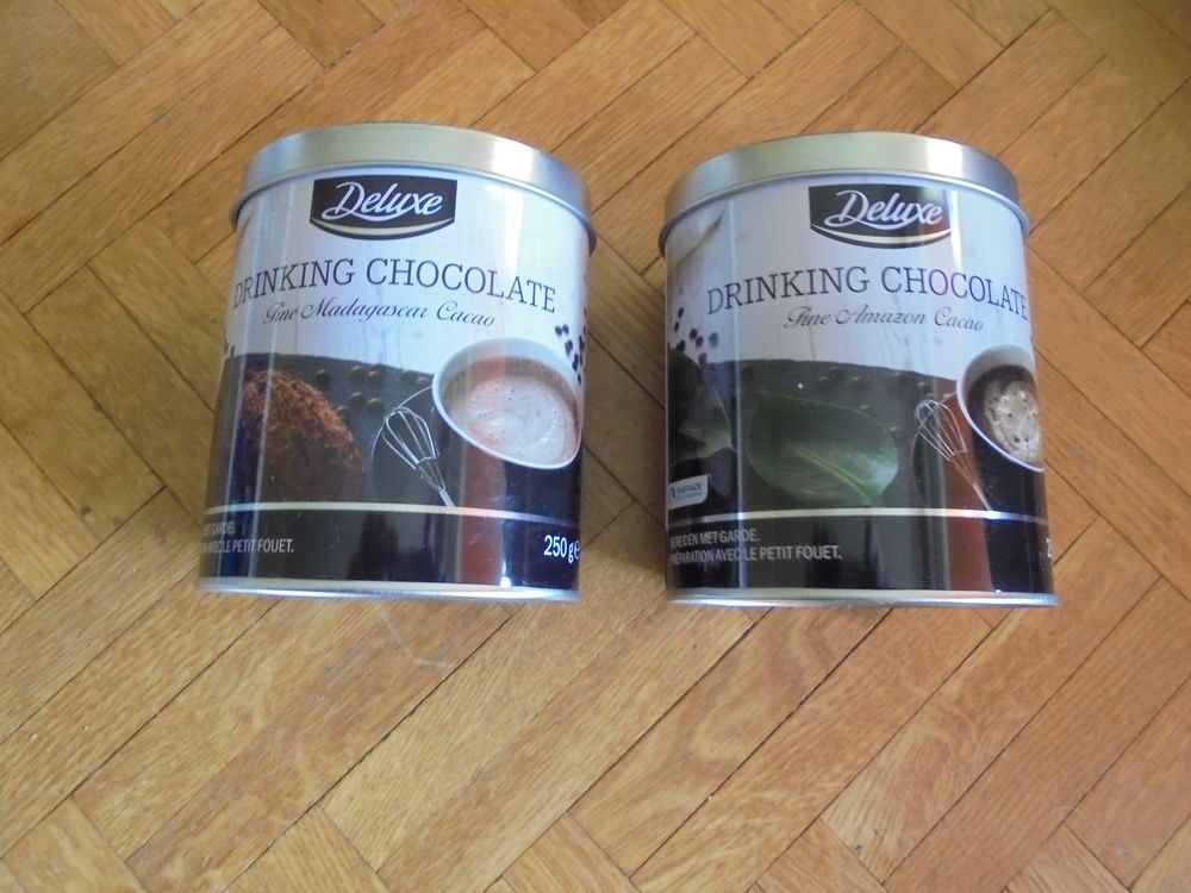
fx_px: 895
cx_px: 596
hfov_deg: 67.3
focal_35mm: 26
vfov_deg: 53.1
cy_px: 446
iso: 400
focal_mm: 4.6
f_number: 3.5
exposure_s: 1/25
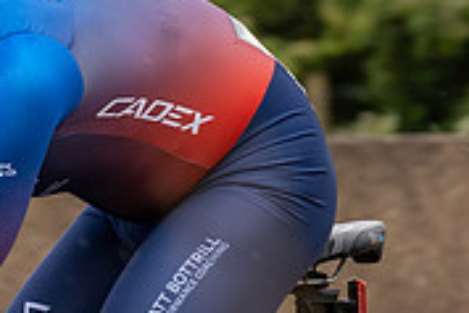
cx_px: -1
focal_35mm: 552
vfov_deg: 2.5
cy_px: 324
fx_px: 7197
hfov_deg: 3.7
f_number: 3.5
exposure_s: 1/1000
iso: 320
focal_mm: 81
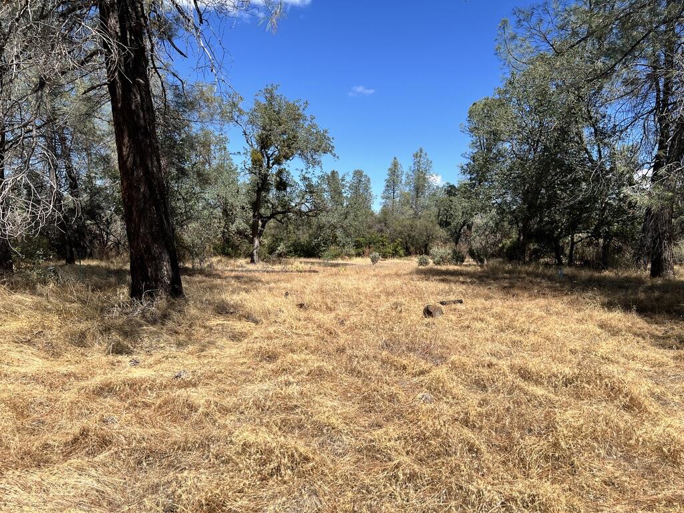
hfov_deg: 67.3
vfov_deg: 53.1
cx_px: 342
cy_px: 256
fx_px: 514
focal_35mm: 26
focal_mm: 5.7
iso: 50
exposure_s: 1/3571
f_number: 1.5
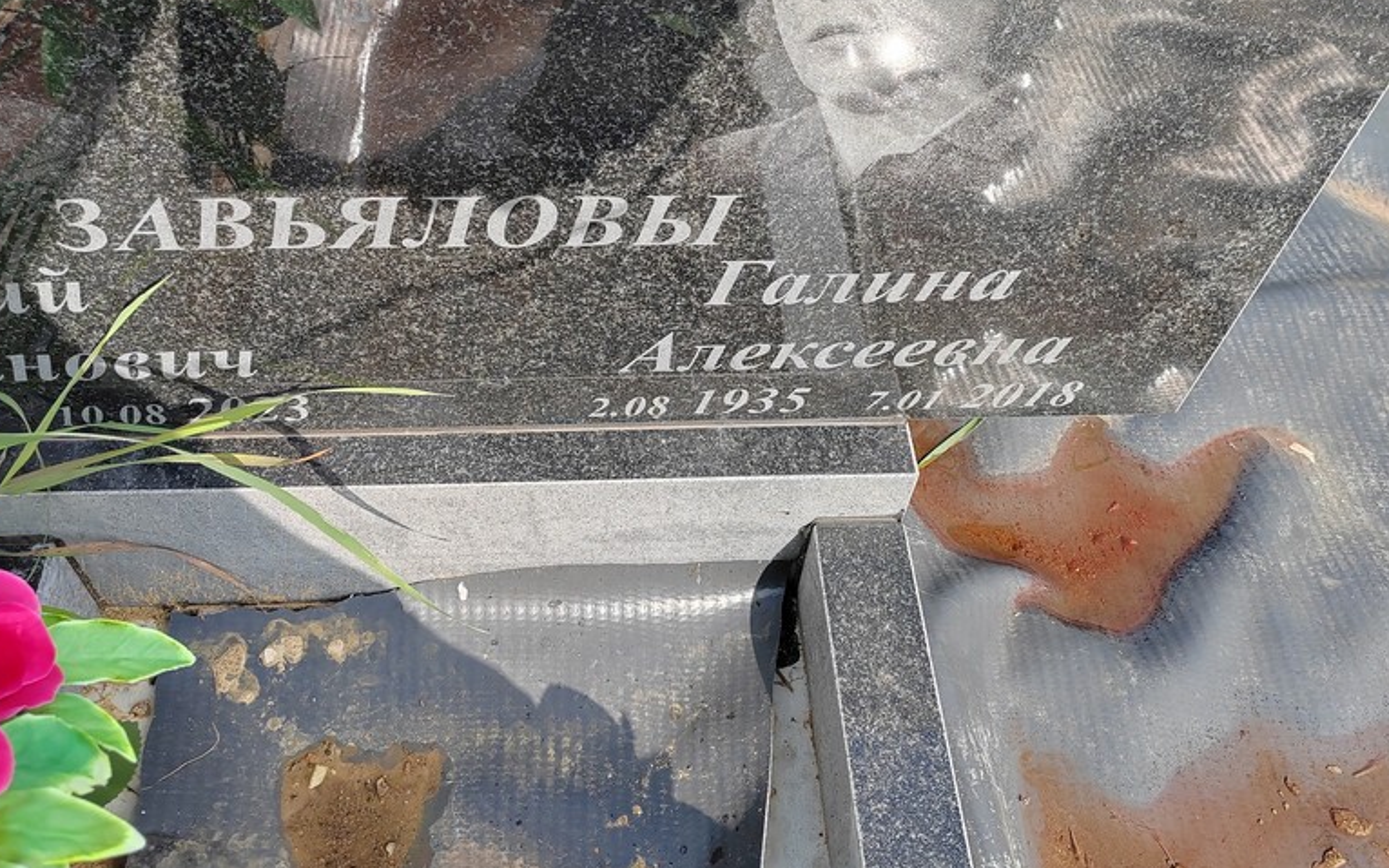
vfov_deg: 40.4
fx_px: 1174
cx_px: 669
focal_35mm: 31
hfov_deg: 61.2
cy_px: 348
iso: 100
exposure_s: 1/610
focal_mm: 5.52
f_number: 1.9
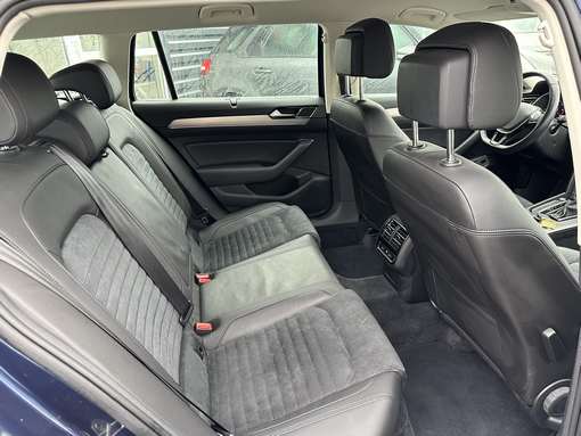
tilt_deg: -24.2
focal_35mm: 24
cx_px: 290
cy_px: 218
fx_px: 403
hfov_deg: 71.6
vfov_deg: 56.9
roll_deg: +3.1
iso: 320
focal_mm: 6.86
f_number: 1.78
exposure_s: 1/60
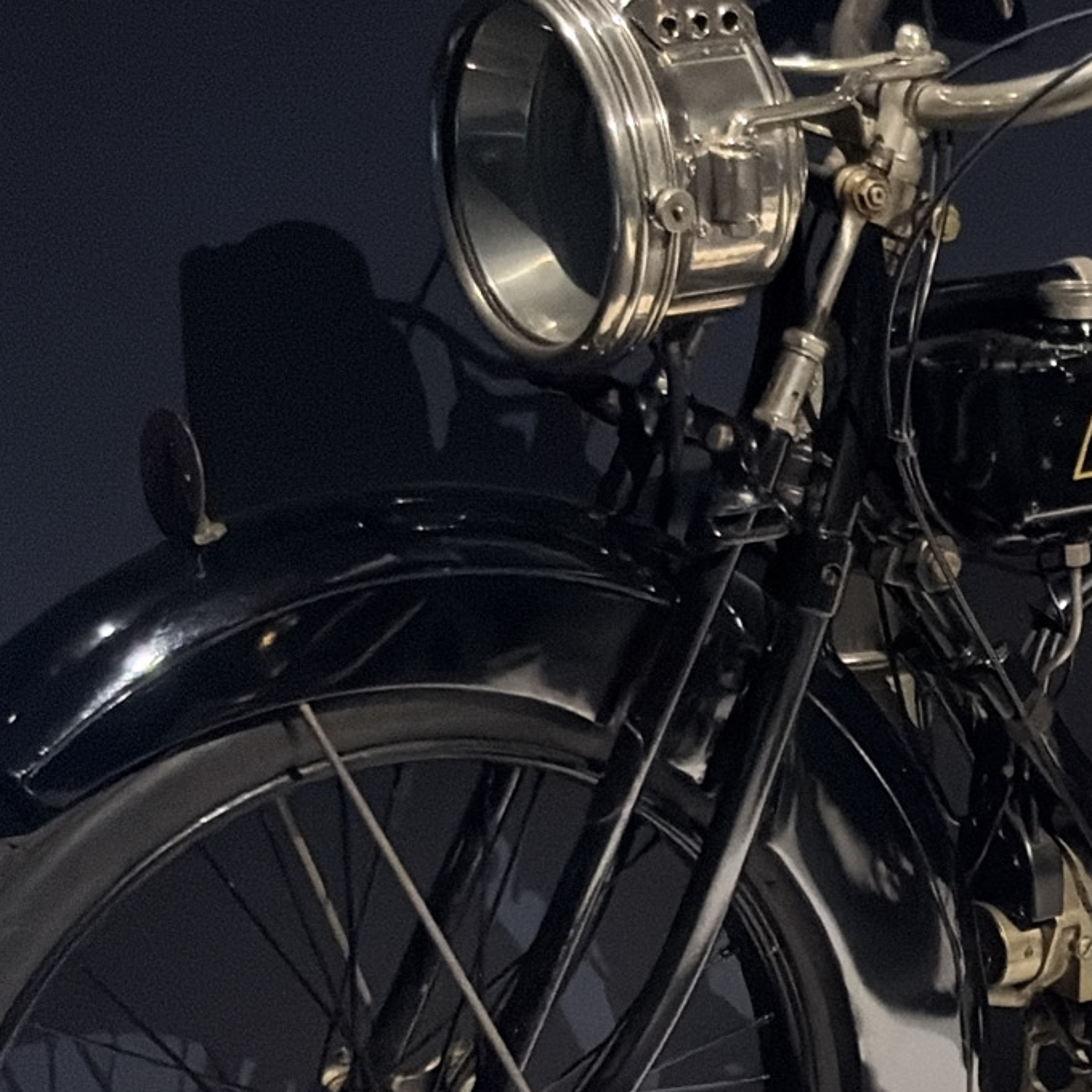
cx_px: 1259
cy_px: 734
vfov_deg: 12.9
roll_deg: +2.7
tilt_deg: -17.6
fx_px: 4818
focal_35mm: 135
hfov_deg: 12.7
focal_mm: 5.96
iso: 400
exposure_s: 1/25
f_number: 1.6
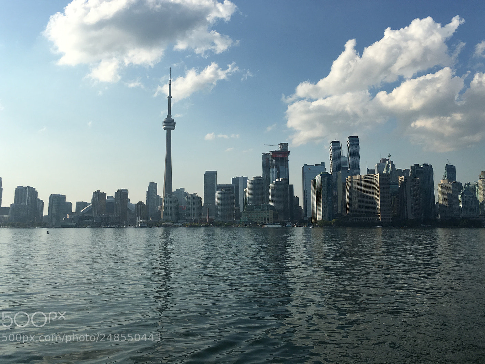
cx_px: 256
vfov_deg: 42.9
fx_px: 462
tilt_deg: +7.7
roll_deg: -0.4
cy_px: 158
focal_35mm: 33
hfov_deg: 55.3
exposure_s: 1/3205
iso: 25
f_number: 2.2
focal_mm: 4.15
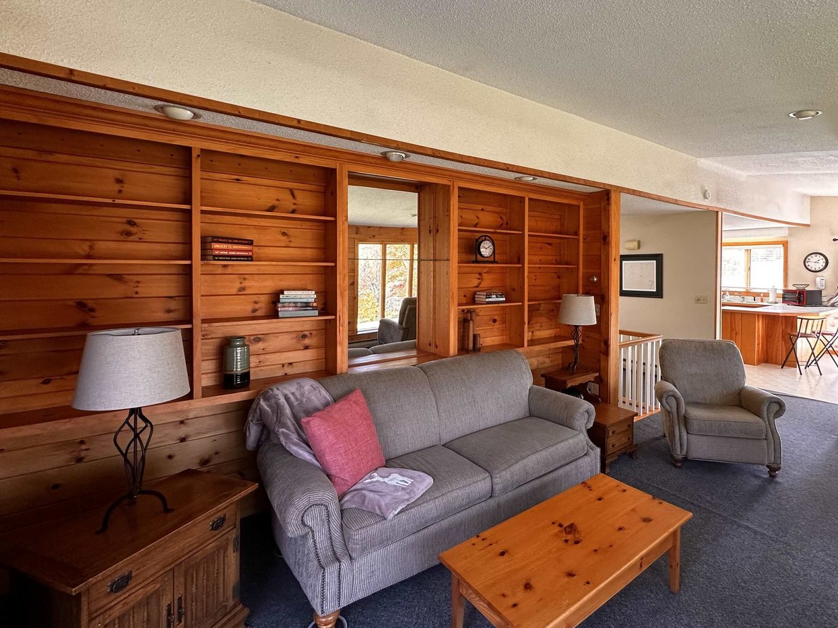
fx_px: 436
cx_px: 487
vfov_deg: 71.3
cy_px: 271
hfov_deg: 87.0
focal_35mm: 18
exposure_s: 1/99
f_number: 2.2
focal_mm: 2.22
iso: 160
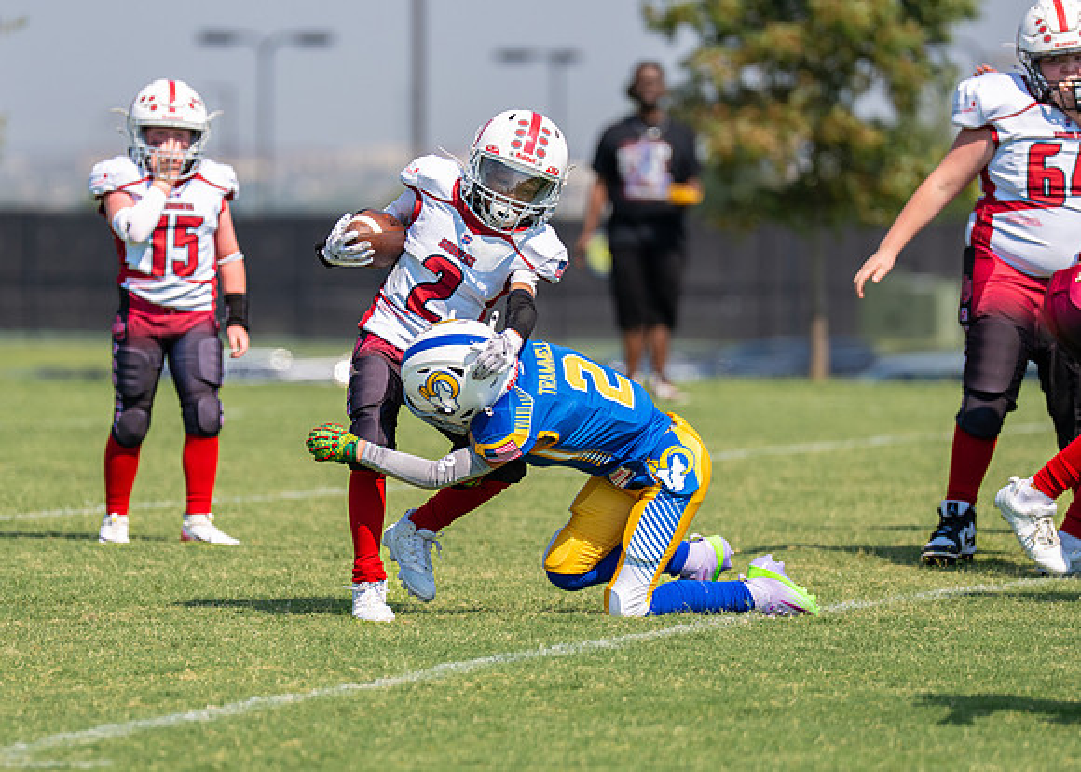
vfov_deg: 4.0
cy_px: 354
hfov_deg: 5.6
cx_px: 491
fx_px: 11089
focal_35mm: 361
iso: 100
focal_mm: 200
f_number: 2.8
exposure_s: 1/2500
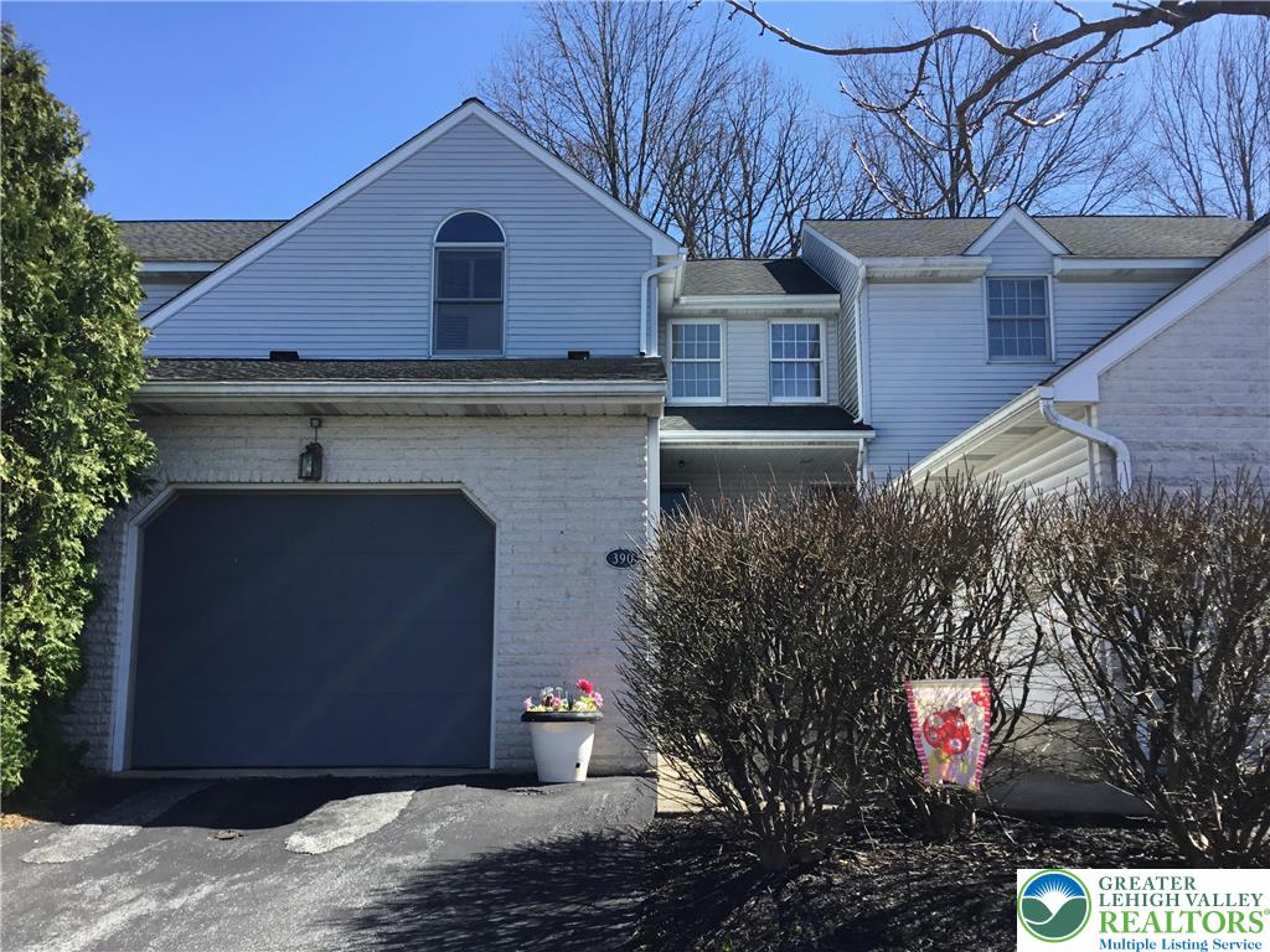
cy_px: 476
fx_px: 1137
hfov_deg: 58.4
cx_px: 635
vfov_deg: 45.4
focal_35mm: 31
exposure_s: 1/574
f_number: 2.4
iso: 25
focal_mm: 3.3
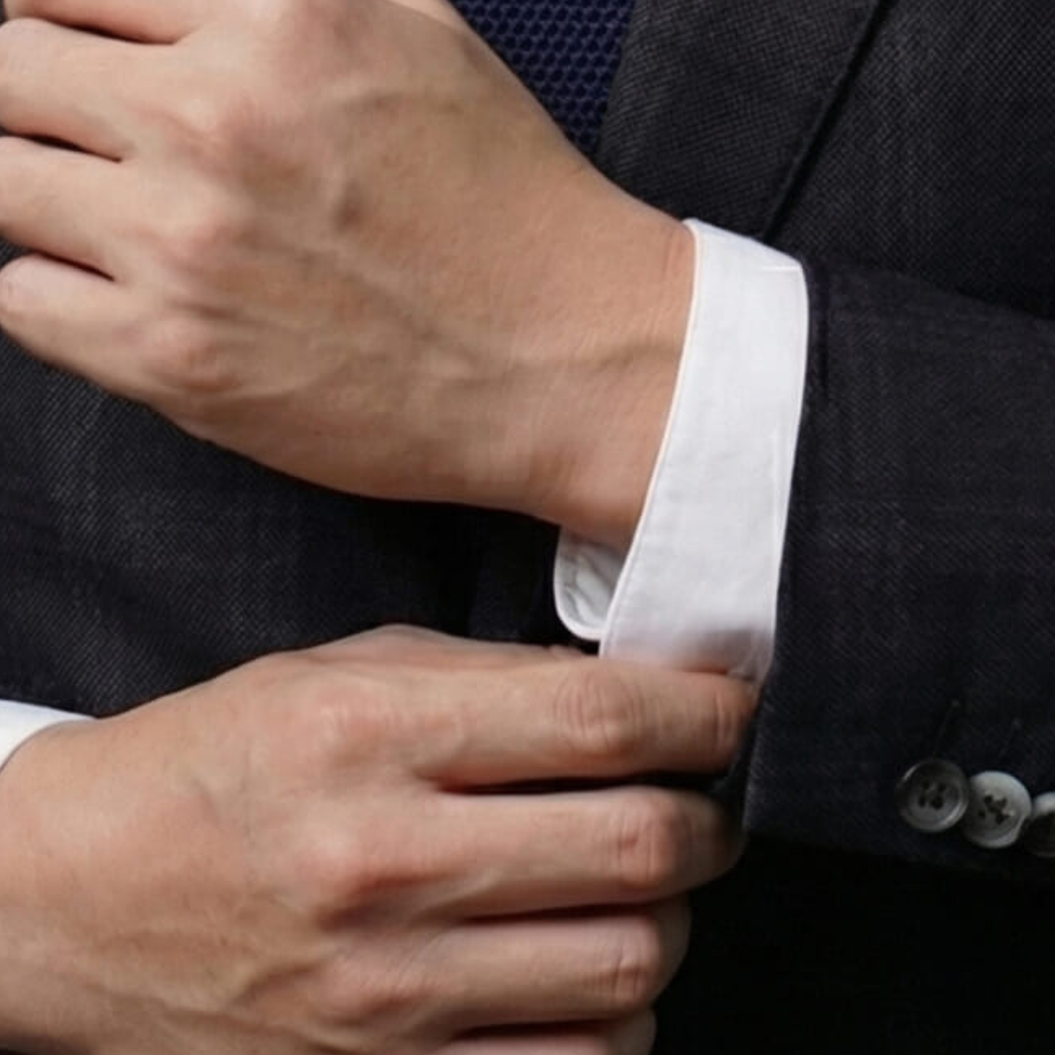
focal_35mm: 252
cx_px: 590
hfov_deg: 6.9
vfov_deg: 6.8
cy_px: -812
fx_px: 8689
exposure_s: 1/500
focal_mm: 50
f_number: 3.2
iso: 500
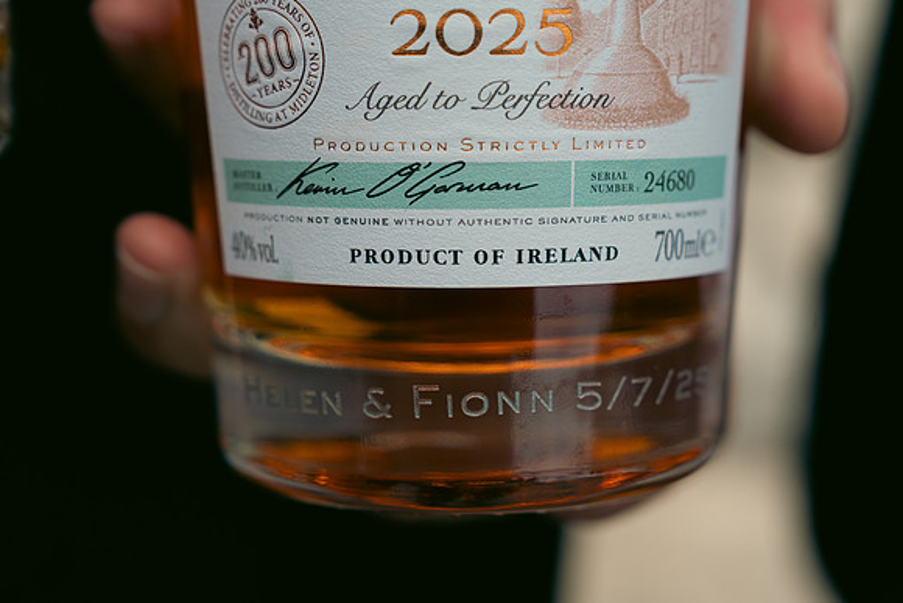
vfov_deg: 20.9
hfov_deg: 31.0
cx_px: 452
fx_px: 1631
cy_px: 302
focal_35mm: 65
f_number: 5.6
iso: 320
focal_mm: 65
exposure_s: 1/1250
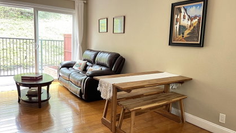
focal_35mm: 28
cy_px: 63
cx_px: 120
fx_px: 175
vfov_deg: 41.6
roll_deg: -2.1
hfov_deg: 67.9
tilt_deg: -8.1
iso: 160
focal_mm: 5.1
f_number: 1.6
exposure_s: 1/60
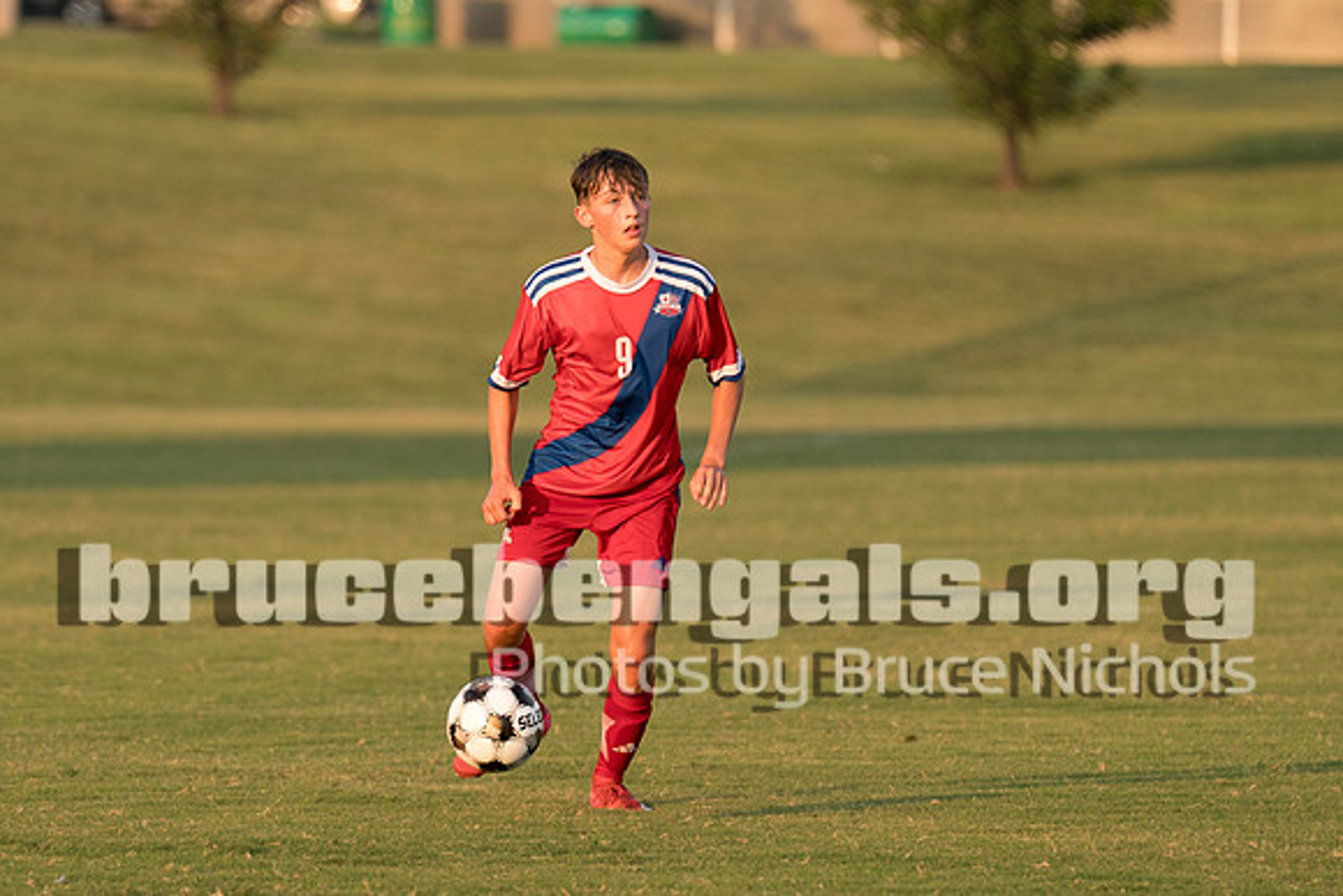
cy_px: 448
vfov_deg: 3.2
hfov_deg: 4.8
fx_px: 16104
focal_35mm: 432
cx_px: 541
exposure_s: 1/1250
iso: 320
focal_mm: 200
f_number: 2.8
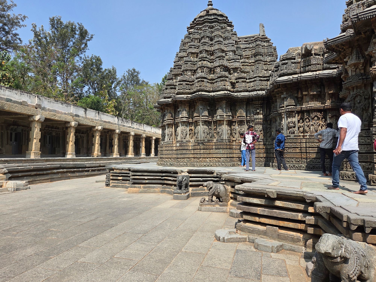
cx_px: 188
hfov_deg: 73.9
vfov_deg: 58.9
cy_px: 141
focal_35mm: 23
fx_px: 250
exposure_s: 1/4559
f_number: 1.8
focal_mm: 5.4
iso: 80
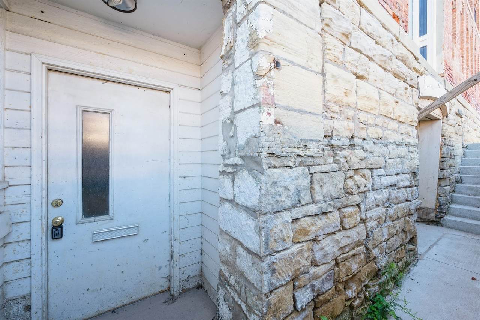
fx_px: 187
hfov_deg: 104.2
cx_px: 240
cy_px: 160
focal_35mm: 14
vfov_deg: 81.2
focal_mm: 14
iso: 200
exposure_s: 1/15
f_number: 8
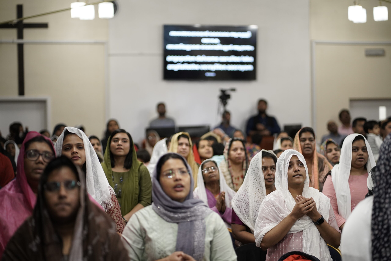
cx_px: 196
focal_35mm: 85
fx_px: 923
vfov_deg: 16.1
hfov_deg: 23.9
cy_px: 130
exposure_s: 1/350
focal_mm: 85
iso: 2000
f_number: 1.8
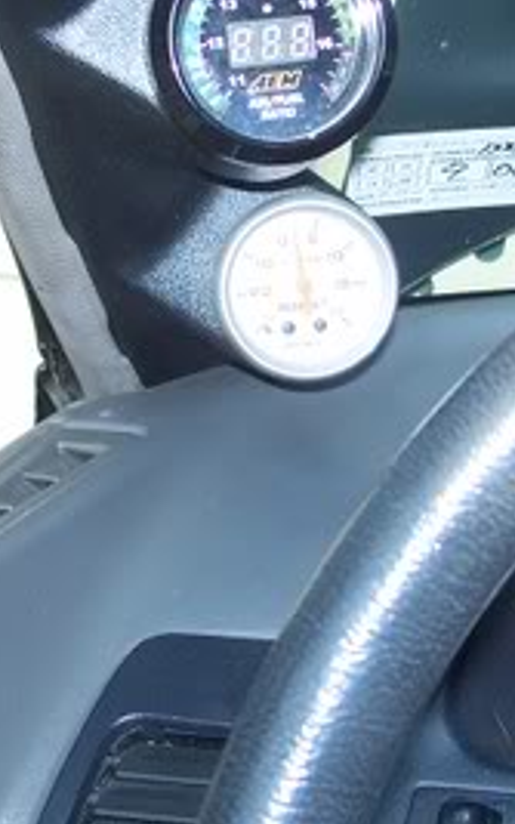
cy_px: 194
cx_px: 222
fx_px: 2110
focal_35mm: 94
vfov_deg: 21.9
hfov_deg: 13.9
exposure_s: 1/500
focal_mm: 7.8
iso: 64
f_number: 2.8
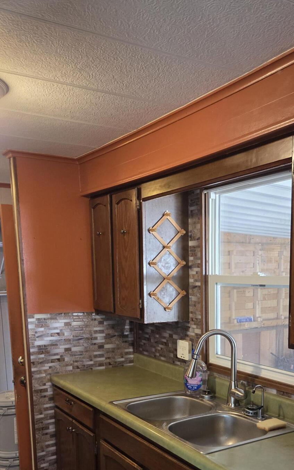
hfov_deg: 35.2
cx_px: 177
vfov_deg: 52.0
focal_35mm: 36
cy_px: 345
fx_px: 461
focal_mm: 5.4
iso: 400
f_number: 1.8
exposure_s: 1/120
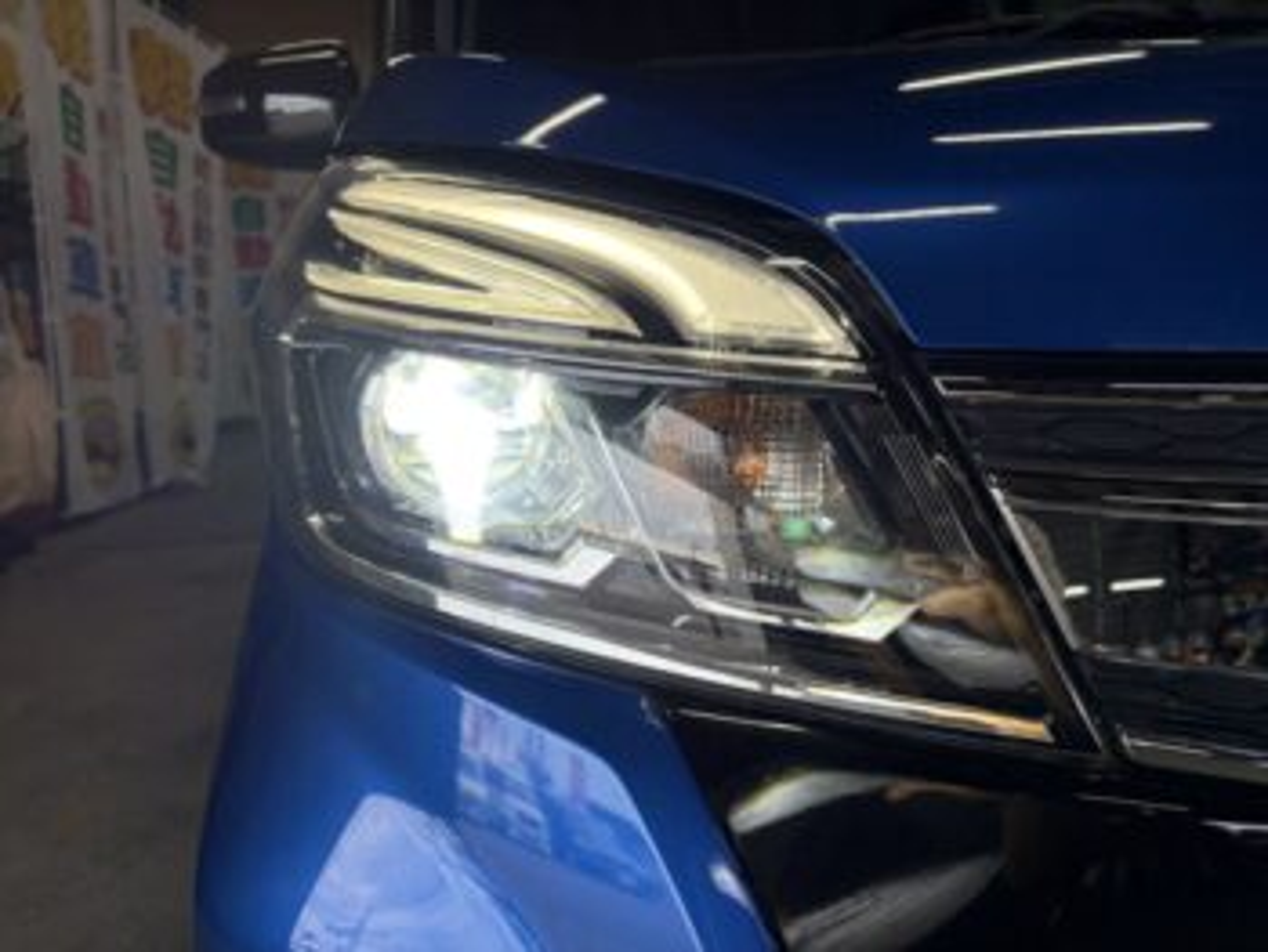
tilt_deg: -6.8
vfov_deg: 53.1
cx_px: 634
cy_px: 476
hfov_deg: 67.3
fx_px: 953
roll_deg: +2.4
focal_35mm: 26
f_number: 1.6
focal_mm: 5.96
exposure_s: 1/206
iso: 80
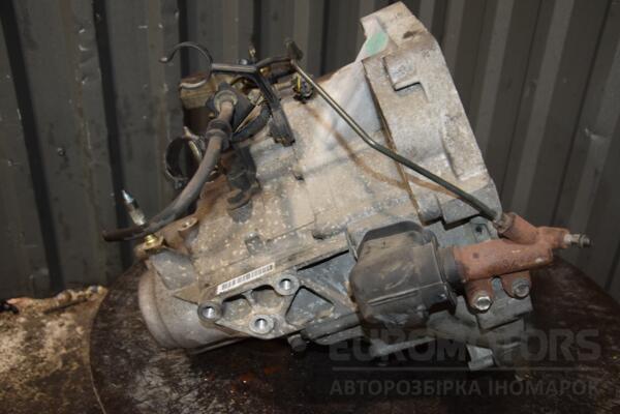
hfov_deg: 53.1
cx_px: 310
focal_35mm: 36
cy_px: 207
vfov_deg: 36.9
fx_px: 620
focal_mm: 24
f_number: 5
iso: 800
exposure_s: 1/60
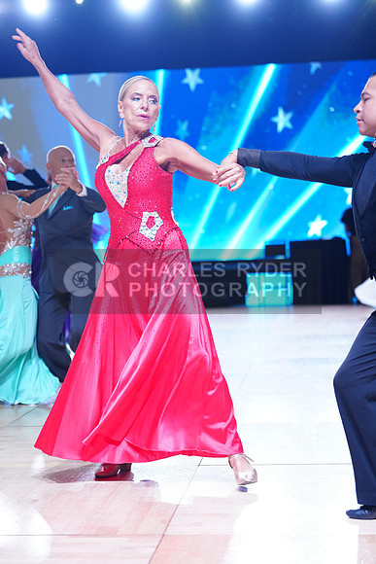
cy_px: 282
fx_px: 1096
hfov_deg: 19.5
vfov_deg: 28.8
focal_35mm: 70
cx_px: 188
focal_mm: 70
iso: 1250
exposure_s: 1/500
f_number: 2.8
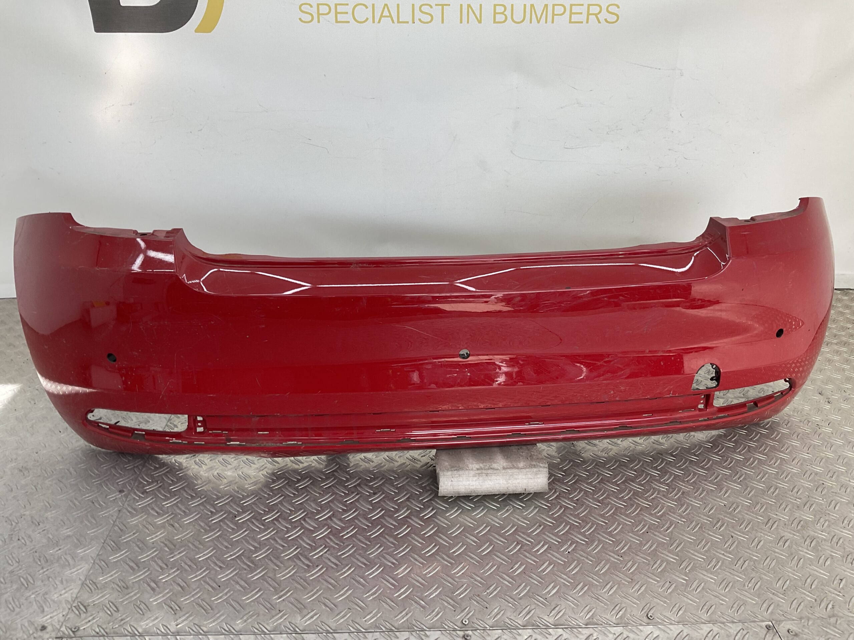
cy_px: 320
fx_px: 715
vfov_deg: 48.2
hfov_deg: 61.7
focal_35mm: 29
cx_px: 427
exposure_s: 1/151
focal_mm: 3
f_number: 1.8
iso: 16
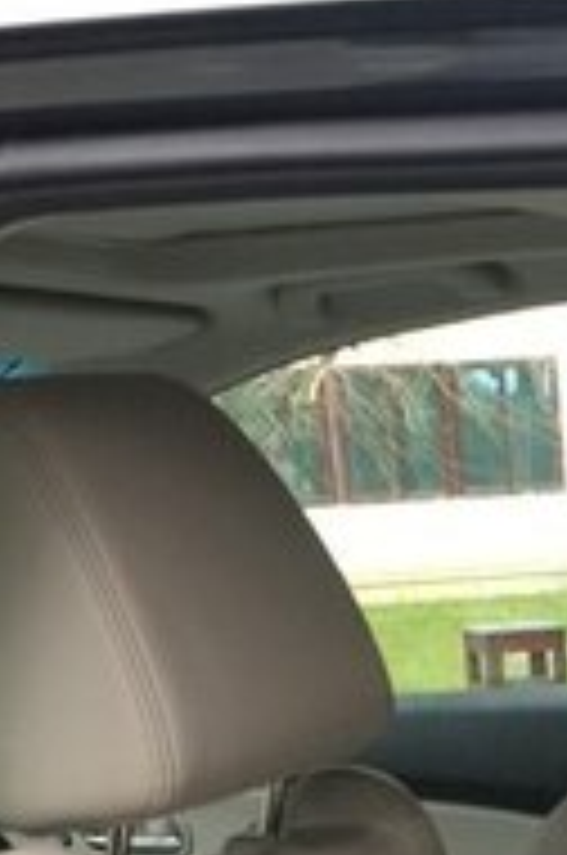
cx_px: 828
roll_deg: +3.1
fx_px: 2490
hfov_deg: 12.4
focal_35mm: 105
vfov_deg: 18.4
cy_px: 1055
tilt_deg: -12.5
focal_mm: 4.15
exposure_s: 1/50
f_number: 2.2
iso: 32
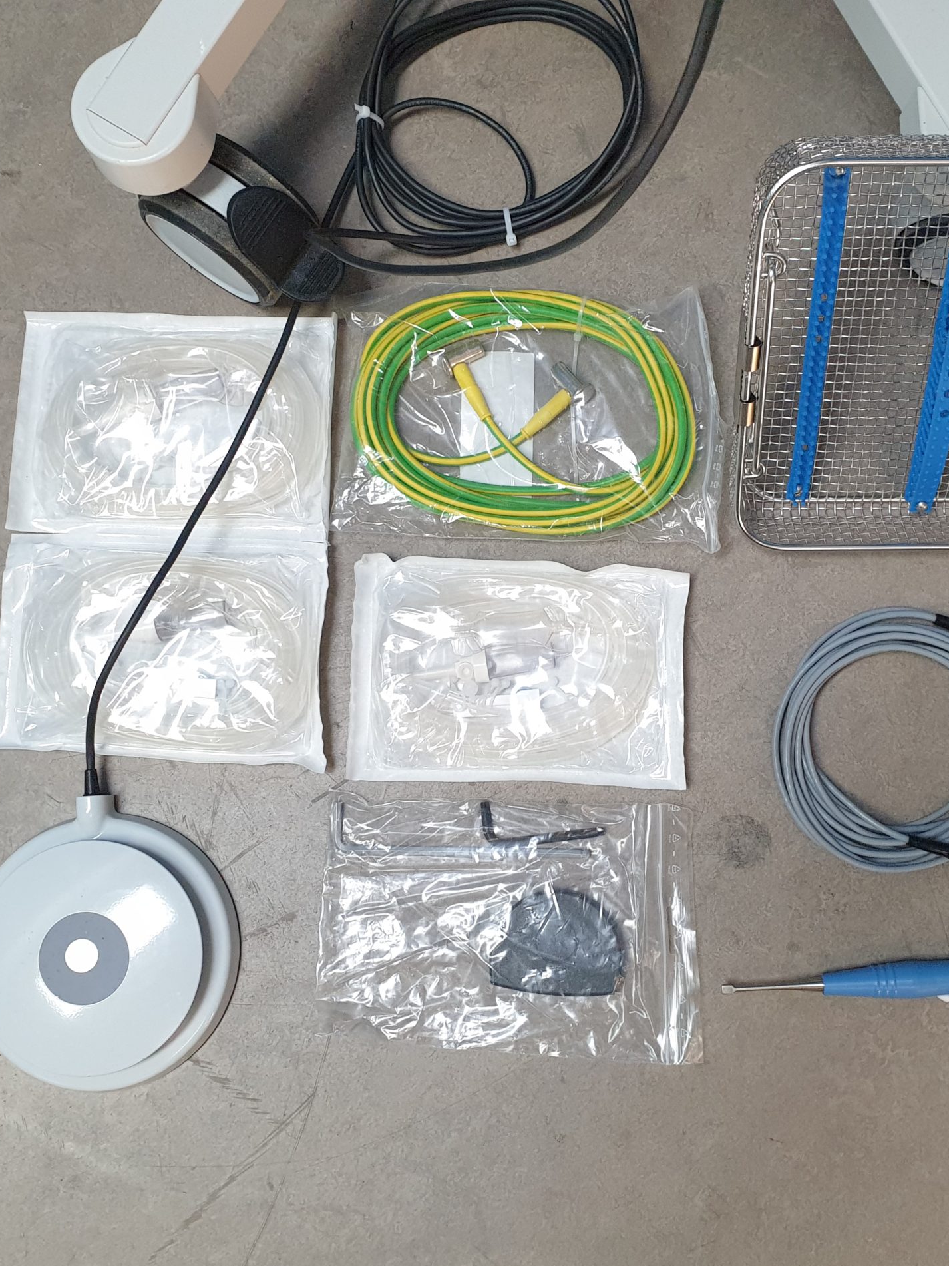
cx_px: 554
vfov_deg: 52.6
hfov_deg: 40.6
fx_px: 1280
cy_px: 637
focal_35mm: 35
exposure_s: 1/50
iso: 200
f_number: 2.4
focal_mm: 4.3
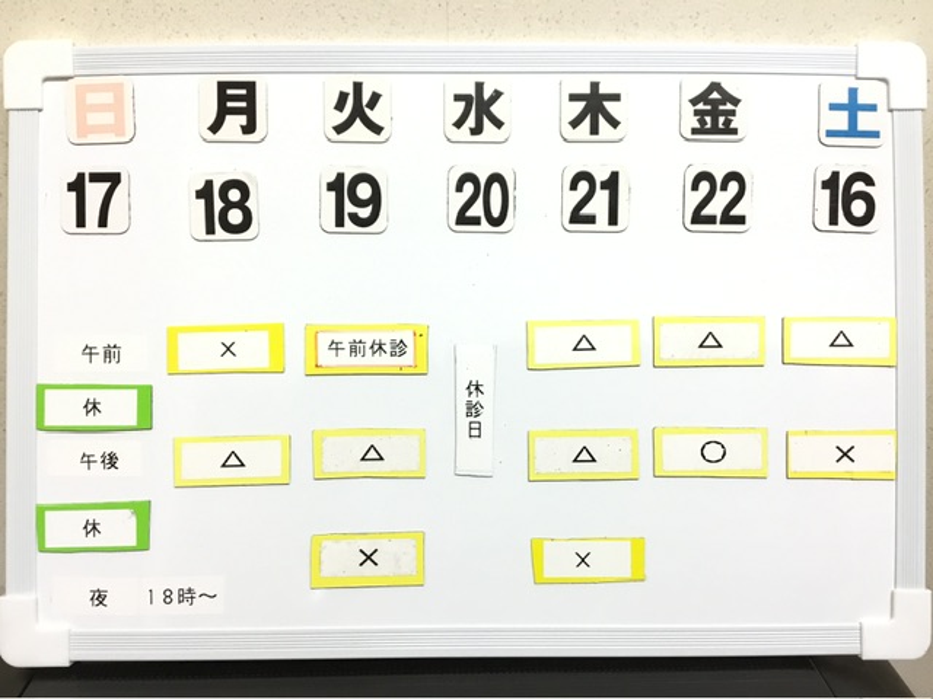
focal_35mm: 31
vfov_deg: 45.4
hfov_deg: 58.4
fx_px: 836
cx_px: 466
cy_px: 350
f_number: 2.4
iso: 40
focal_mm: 3.3
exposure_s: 1/30
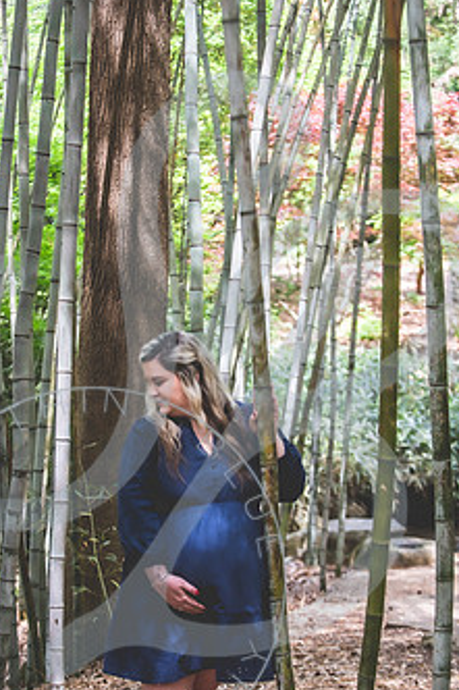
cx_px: 187
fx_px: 1819
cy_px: 422
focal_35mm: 95
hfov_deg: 14.4
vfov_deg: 21.4
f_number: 2.8
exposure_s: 1/250
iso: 200
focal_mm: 70
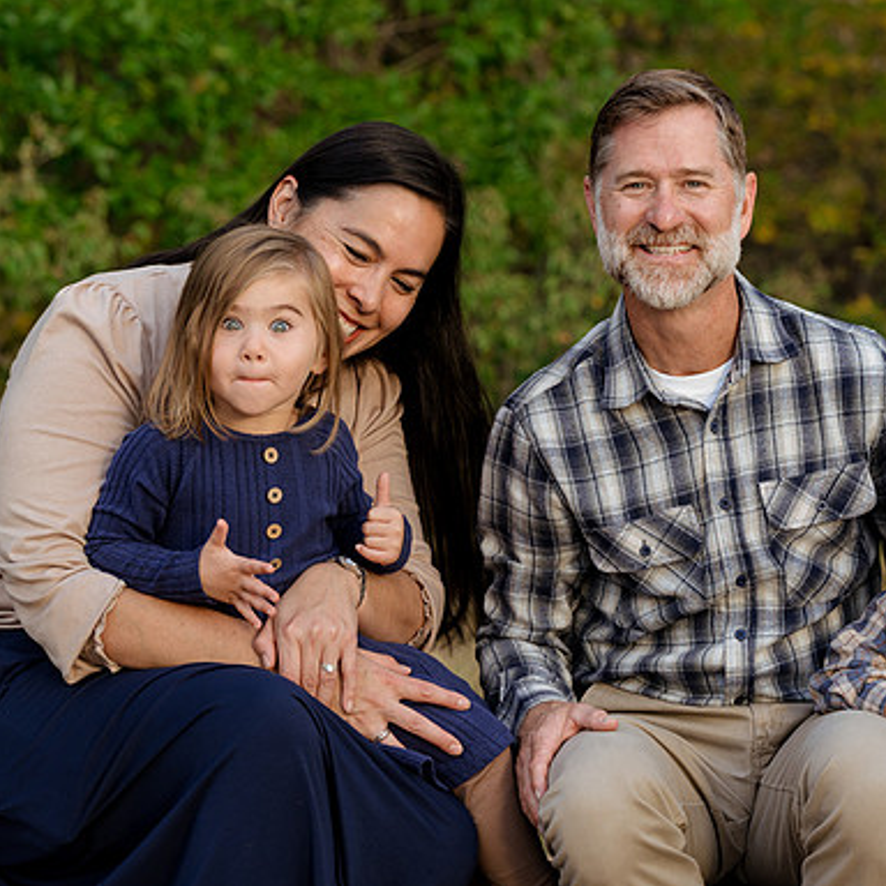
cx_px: 533
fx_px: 3793
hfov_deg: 13.3
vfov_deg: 13.3
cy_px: 444
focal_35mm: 131
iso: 640
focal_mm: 102
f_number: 5.6
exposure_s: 1/200
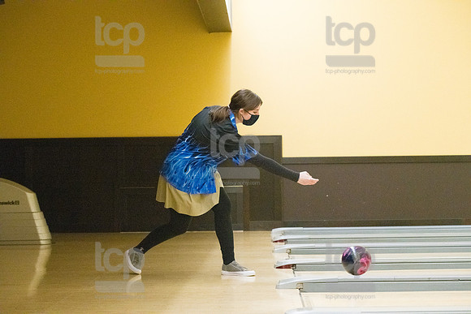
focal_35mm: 90
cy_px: 157
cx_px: 236
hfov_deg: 22.6
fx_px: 1178
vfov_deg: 15.2
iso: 10000
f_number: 4.5
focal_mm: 90
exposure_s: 1/1000
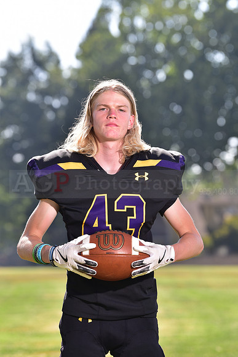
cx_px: 119
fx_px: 1685
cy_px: 178
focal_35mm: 170
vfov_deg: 12.1
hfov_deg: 8.1
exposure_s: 1/250
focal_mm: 170
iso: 100
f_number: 5.6
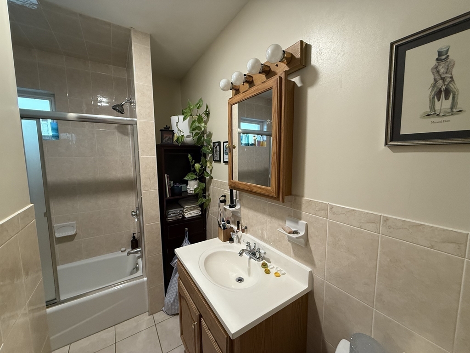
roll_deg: +0.9
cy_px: 176
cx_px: 235
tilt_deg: -4.5
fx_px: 190
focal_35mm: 14
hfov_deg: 102.1
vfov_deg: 85.7
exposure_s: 1/60
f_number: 2.2
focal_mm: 2.22
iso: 320
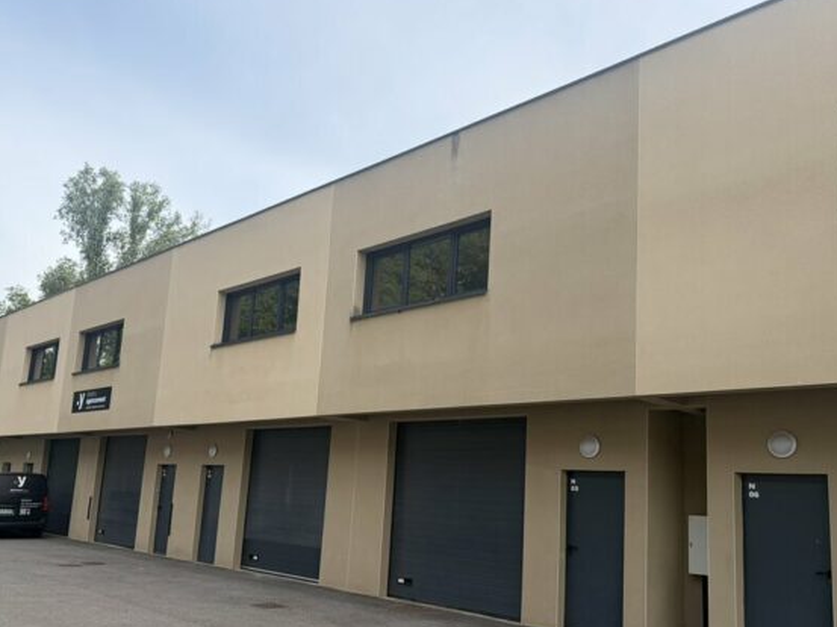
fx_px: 773
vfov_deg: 44.0
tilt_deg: +10.3
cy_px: 365
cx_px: 392
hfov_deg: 56.8
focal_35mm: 32
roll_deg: -3.3
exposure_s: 1/1263
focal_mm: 5.96
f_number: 1.6
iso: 50
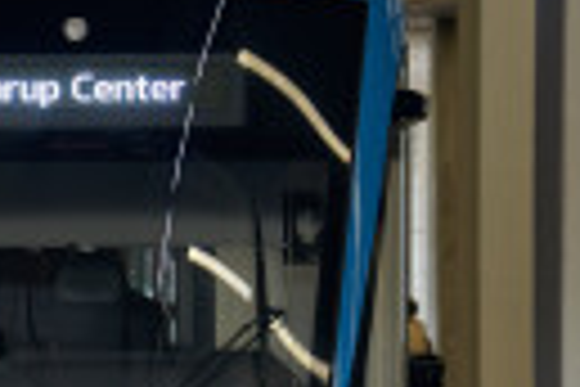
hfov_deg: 2.9
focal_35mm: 699
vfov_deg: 2.0
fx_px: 11261
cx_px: -495
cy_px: 299
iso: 250
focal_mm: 180
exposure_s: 1/30
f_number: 5.6
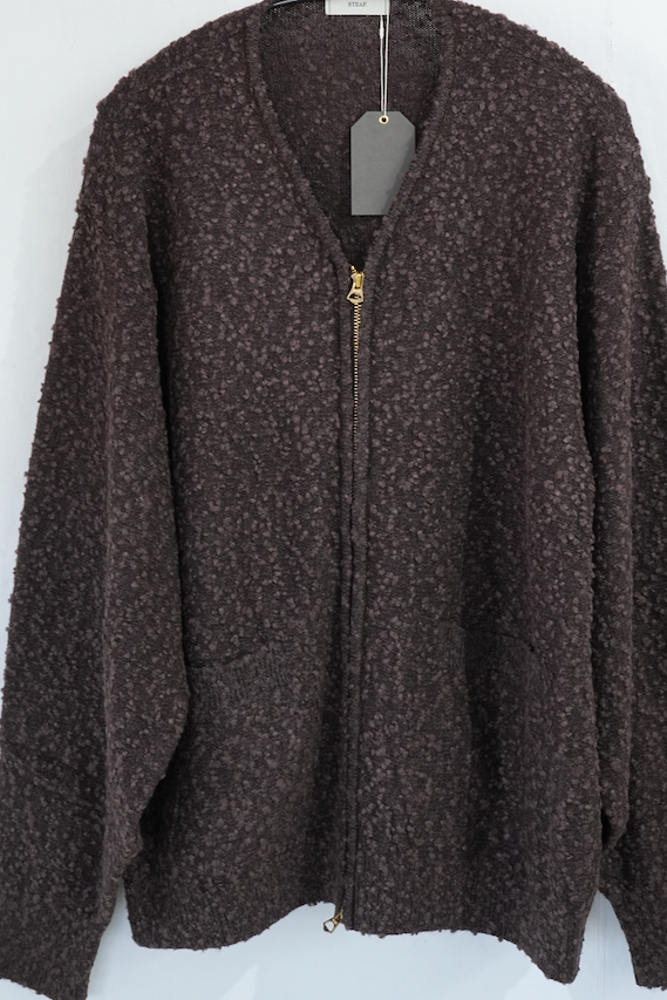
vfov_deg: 36.5
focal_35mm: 54
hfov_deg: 25.1
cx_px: 358
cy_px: 339
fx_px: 1500
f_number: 14
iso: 1600
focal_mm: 36
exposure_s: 1/13
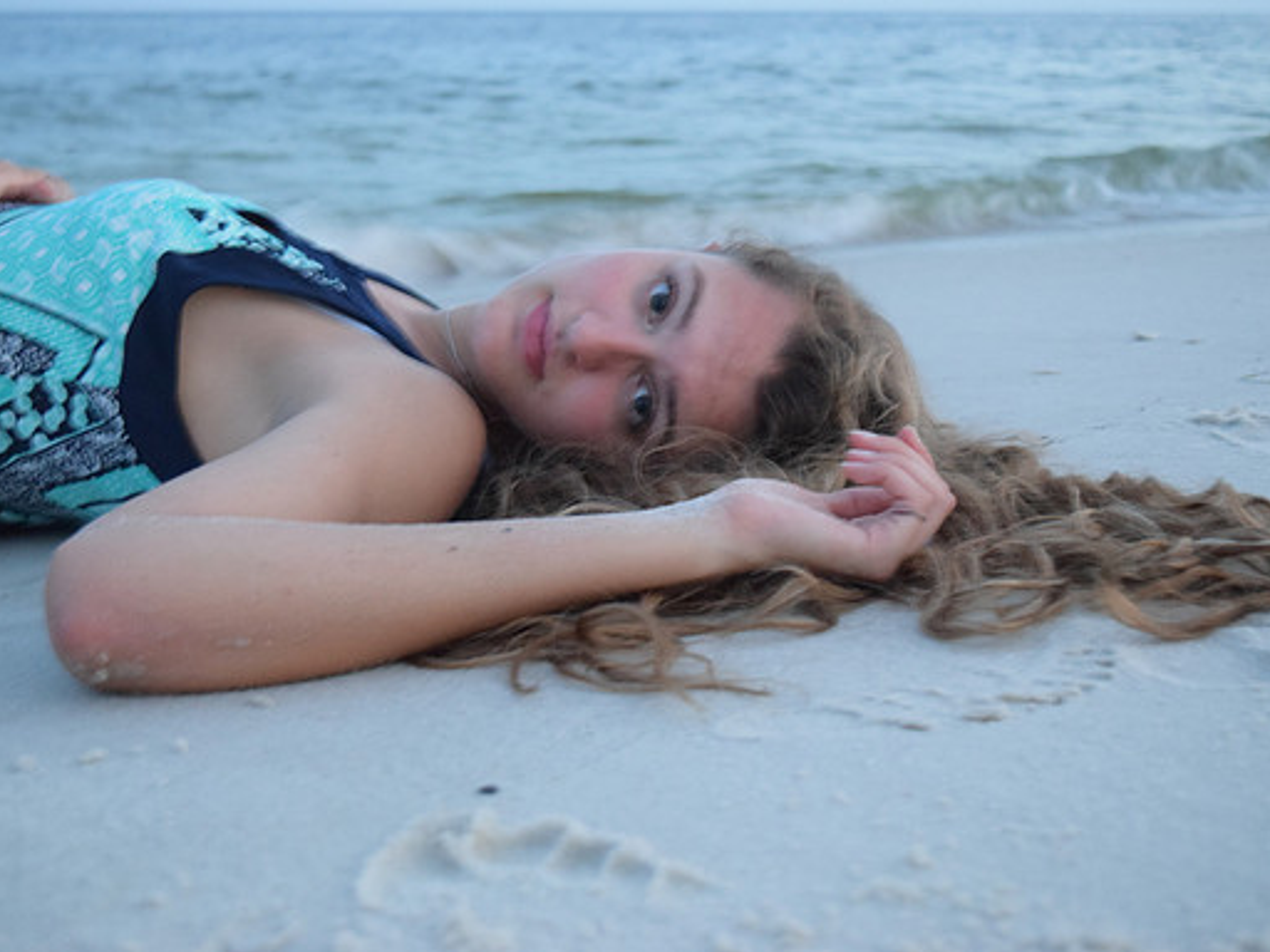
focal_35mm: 49
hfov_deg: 38.9
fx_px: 1798
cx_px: 590
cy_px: 477
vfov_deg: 29.7
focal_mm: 30
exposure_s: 1/8
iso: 3200
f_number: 4.2
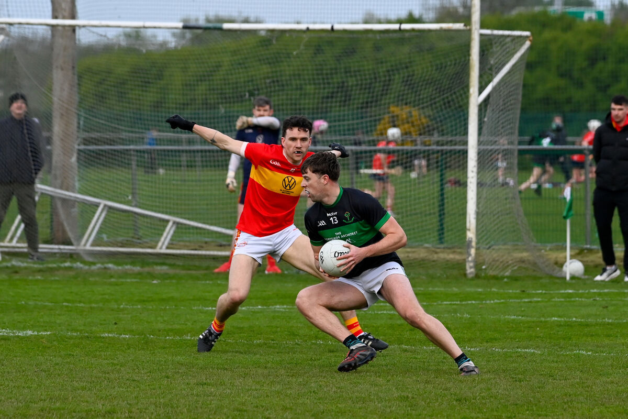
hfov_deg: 7.6
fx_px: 4710
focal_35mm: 270
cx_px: 314
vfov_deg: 5.1
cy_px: 210
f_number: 7.1
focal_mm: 270
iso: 2200
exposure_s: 1/2000
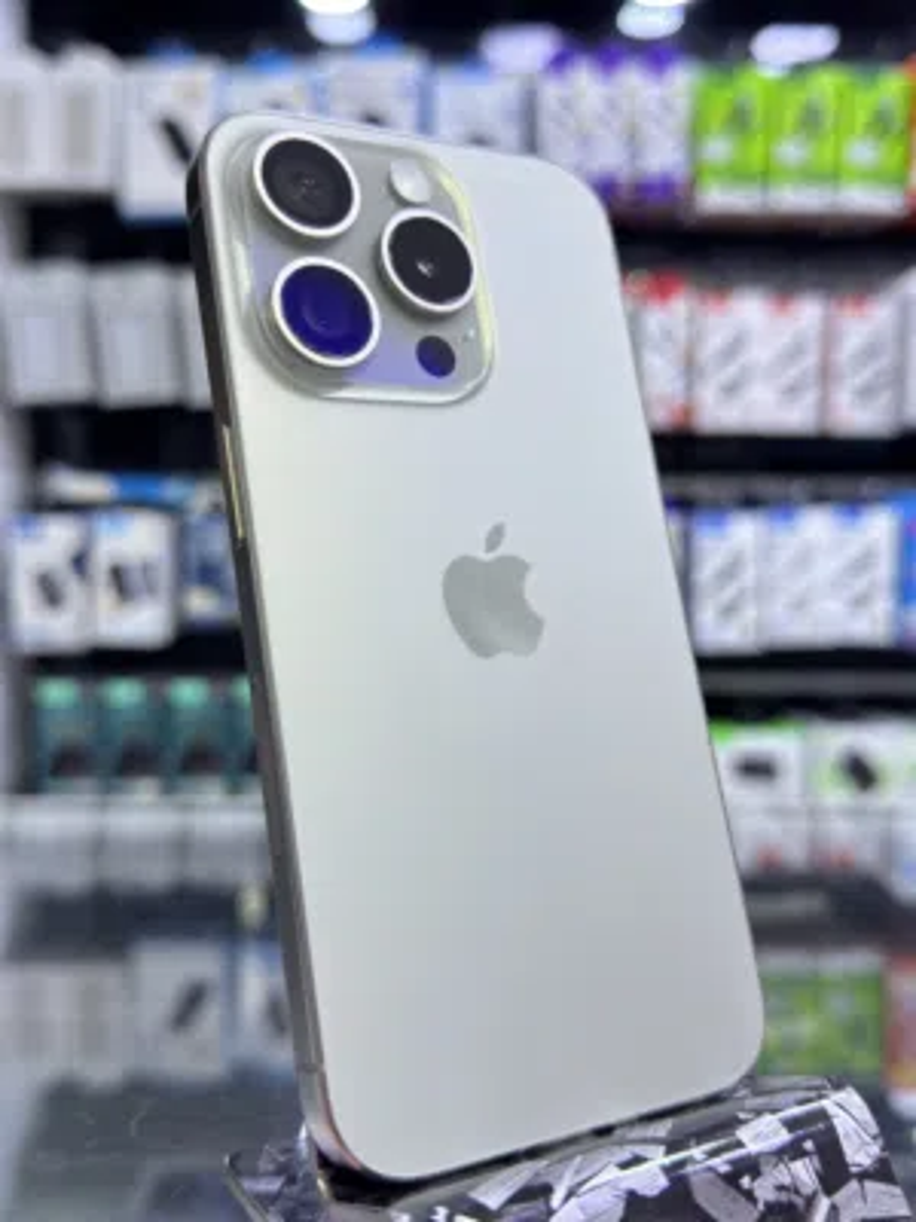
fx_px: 1235
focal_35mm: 35
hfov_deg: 40.7
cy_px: 611
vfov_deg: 52.6
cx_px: 458
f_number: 1.78
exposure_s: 1/122
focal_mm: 6.76
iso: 64
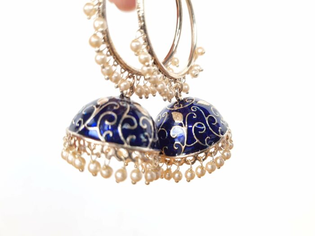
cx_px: 158
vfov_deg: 53.1
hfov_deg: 67.3
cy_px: 118
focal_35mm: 26
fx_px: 237
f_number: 1.8
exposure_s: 1/120
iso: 64
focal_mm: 5.4
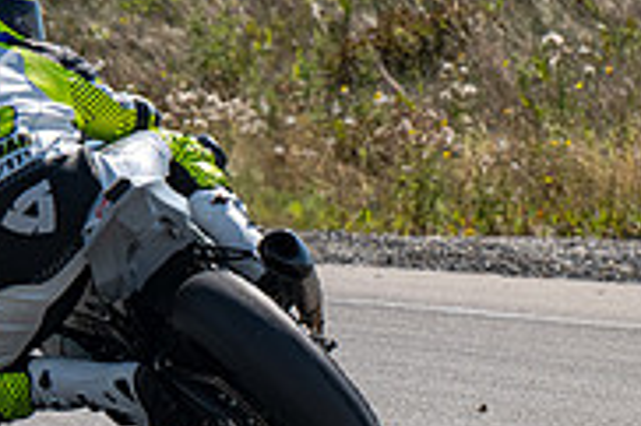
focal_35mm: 956
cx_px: 14
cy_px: 30
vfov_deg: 1.4
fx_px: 17006
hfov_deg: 2.2
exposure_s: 1/1250
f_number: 11
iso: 640
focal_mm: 300
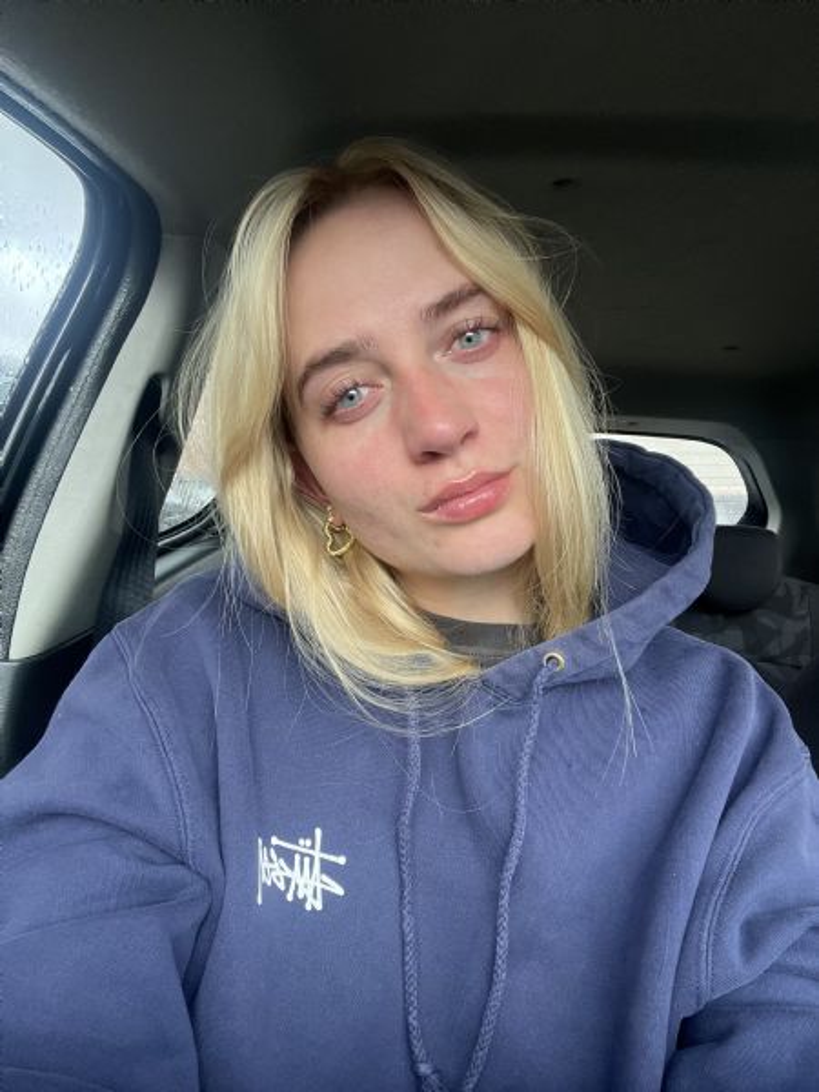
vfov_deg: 73.9
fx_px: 726
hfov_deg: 58.9
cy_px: 546
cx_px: 410
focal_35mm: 23
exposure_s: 1/121
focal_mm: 2.71
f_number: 2.2
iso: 80
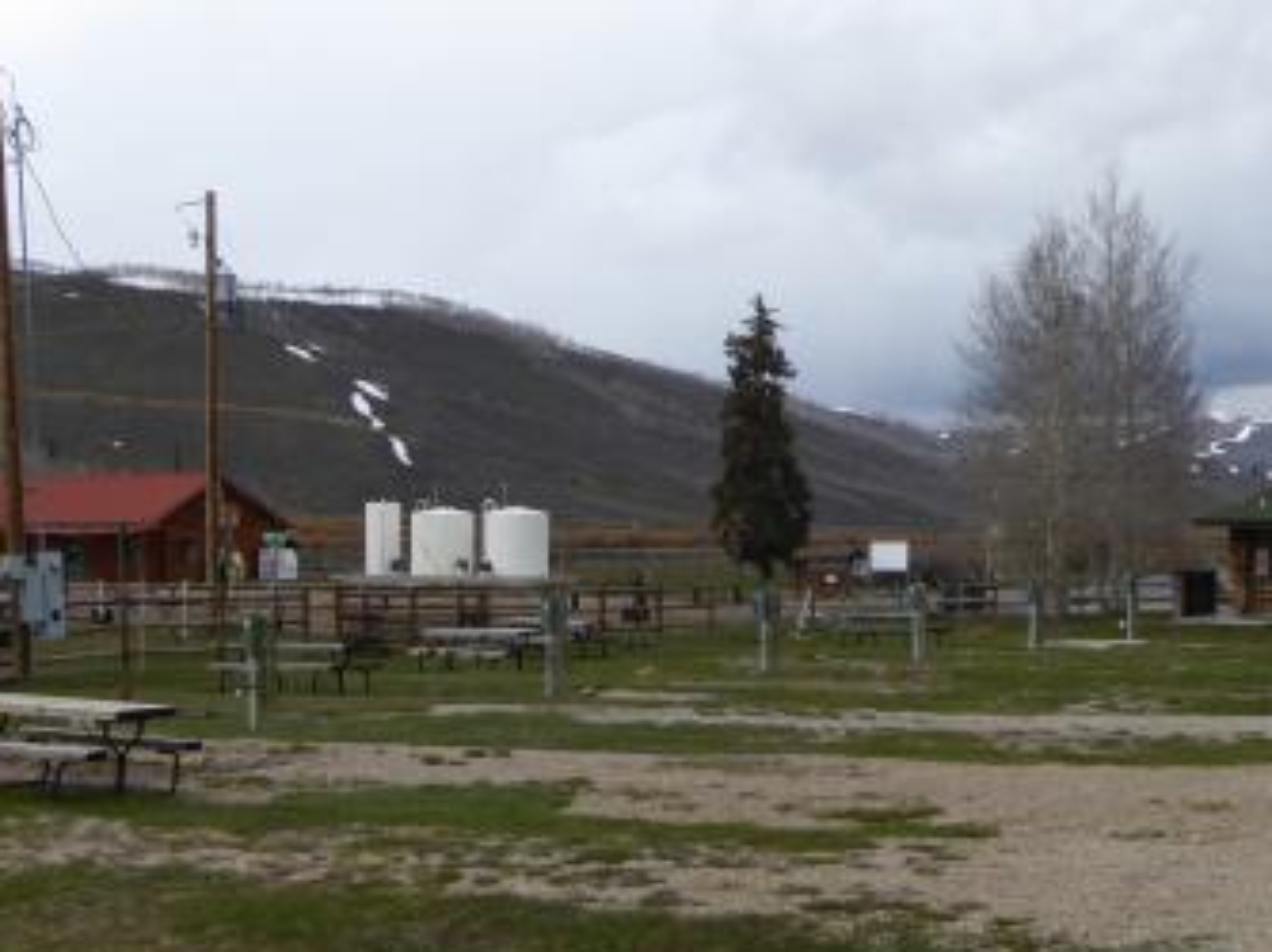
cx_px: 571
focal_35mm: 69
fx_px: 2534
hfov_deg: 28.2
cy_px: 640
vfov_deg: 21.2
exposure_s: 1/1600
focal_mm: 6.3
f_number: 3.7
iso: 100
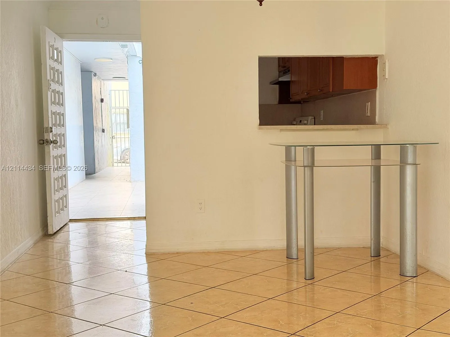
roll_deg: +1.1
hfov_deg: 39.7
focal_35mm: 48
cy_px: 168
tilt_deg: -2.9
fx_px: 624
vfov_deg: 30.3
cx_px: 225
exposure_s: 1/60
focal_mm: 6.76
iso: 160
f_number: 1.78
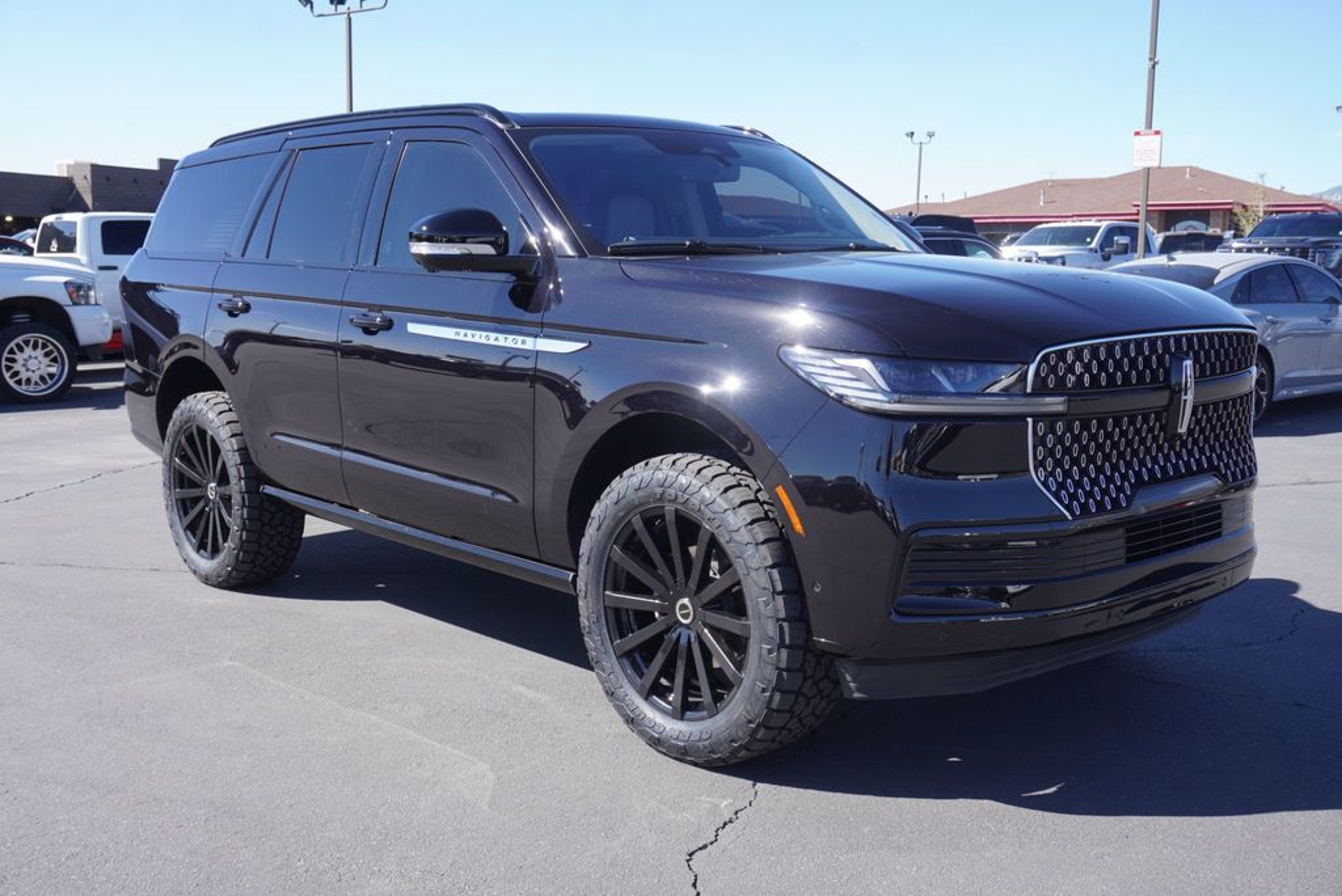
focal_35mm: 36
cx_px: 671
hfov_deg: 53.1
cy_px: 448
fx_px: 1343
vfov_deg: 36.9
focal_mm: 24
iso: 100
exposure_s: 1/160
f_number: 6.3
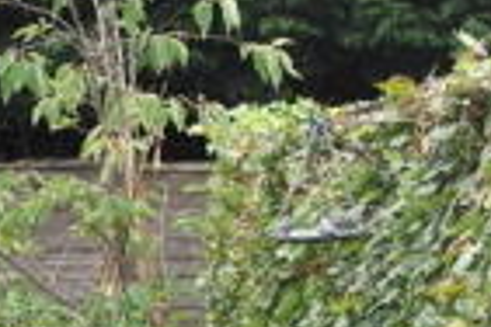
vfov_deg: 9.7
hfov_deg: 13.0
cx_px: -465
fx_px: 1896
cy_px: 384
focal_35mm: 139
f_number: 4
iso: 100
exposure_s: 1/80
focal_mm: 20
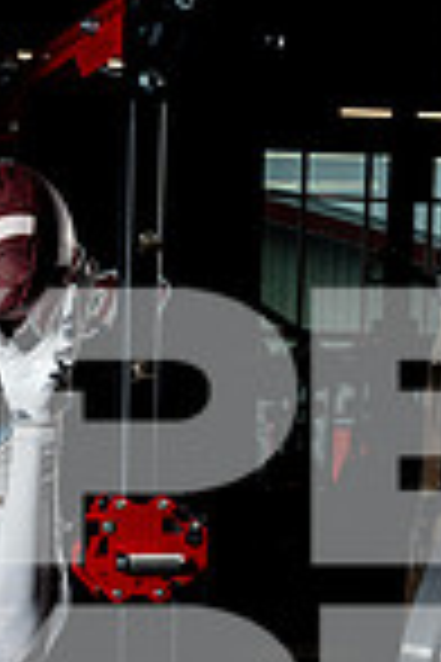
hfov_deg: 13.3
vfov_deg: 19.3
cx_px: -45
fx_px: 1856
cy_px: 748
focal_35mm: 101
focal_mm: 33
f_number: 9
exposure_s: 1/250
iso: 640
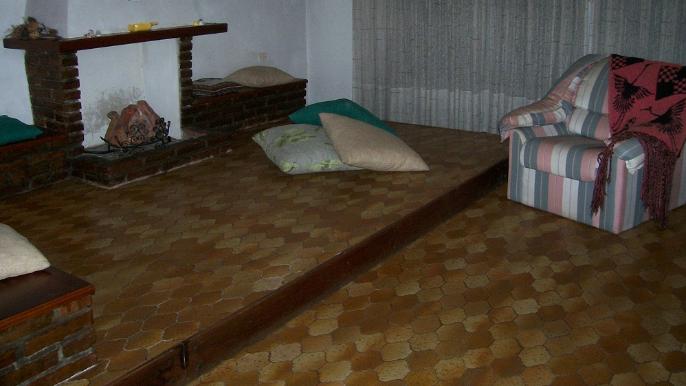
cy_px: 133
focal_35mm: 38
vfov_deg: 31.0
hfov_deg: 52.8
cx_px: 348
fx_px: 691
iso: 140
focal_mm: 5.6
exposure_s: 1/112
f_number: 2.7
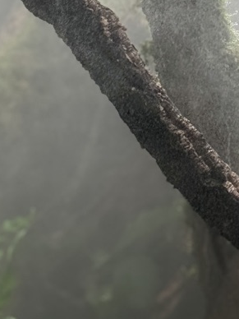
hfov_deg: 7.4
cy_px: 62
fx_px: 1823
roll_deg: -0.5
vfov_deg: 10.0
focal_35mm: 198
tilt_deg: +4.2
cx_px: 299
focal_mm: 6.76
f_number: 1.78
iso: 64
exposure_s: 1/454
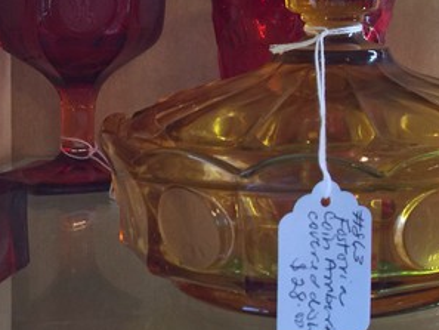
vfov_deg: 18.5
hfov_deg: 24.1
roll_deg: -0.7
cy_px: 12
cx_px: 424
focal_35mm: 78
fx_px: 990
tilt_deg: -3.8
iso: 50
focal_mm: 4.15
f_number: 2.2
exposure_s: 1/15
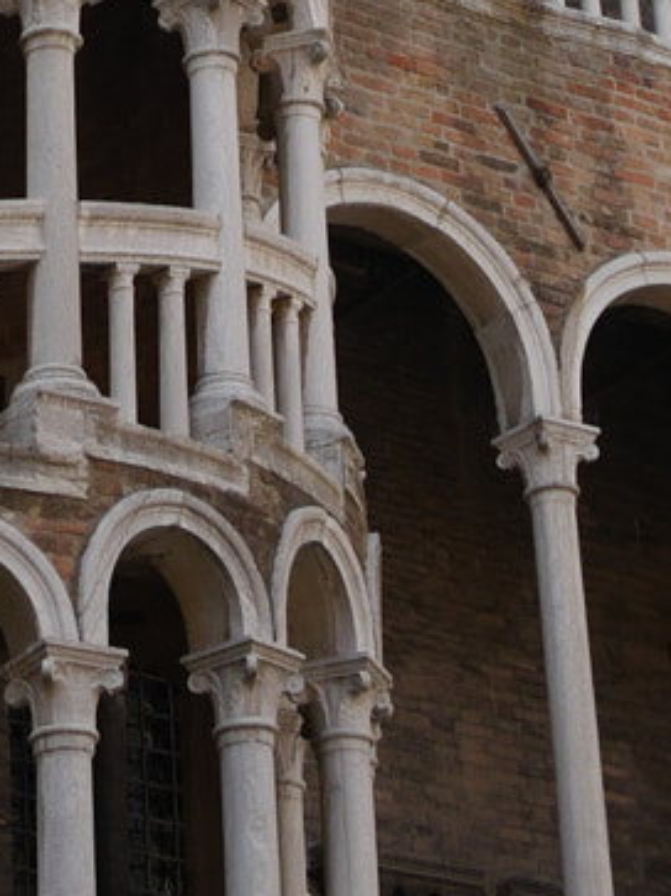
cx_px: 397
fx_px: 3879
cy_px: -425
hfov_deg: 9.9
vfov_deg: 12.5
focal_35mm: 150
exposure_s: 1/250
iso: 200
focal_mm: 17
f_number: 6.3
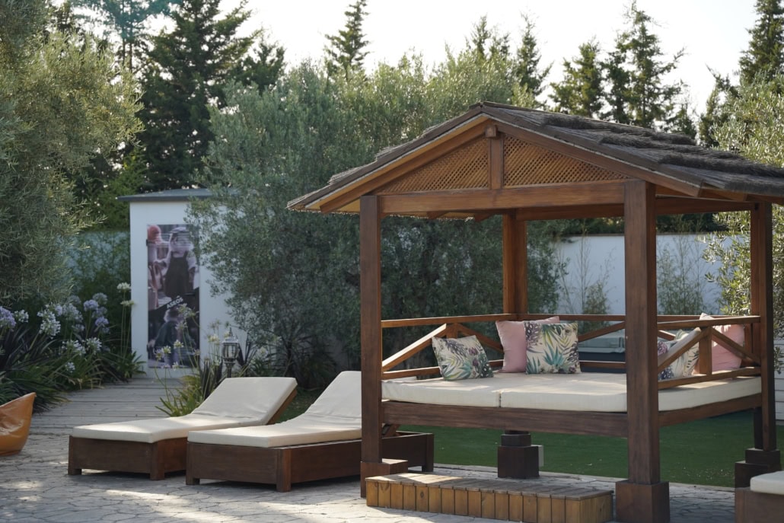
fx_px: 1453
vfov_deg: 20.4
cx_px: 392
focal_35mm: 67
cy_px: 262
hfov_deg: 30.2
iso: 250
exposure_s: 1/800
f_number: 2.8
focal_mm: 66.7
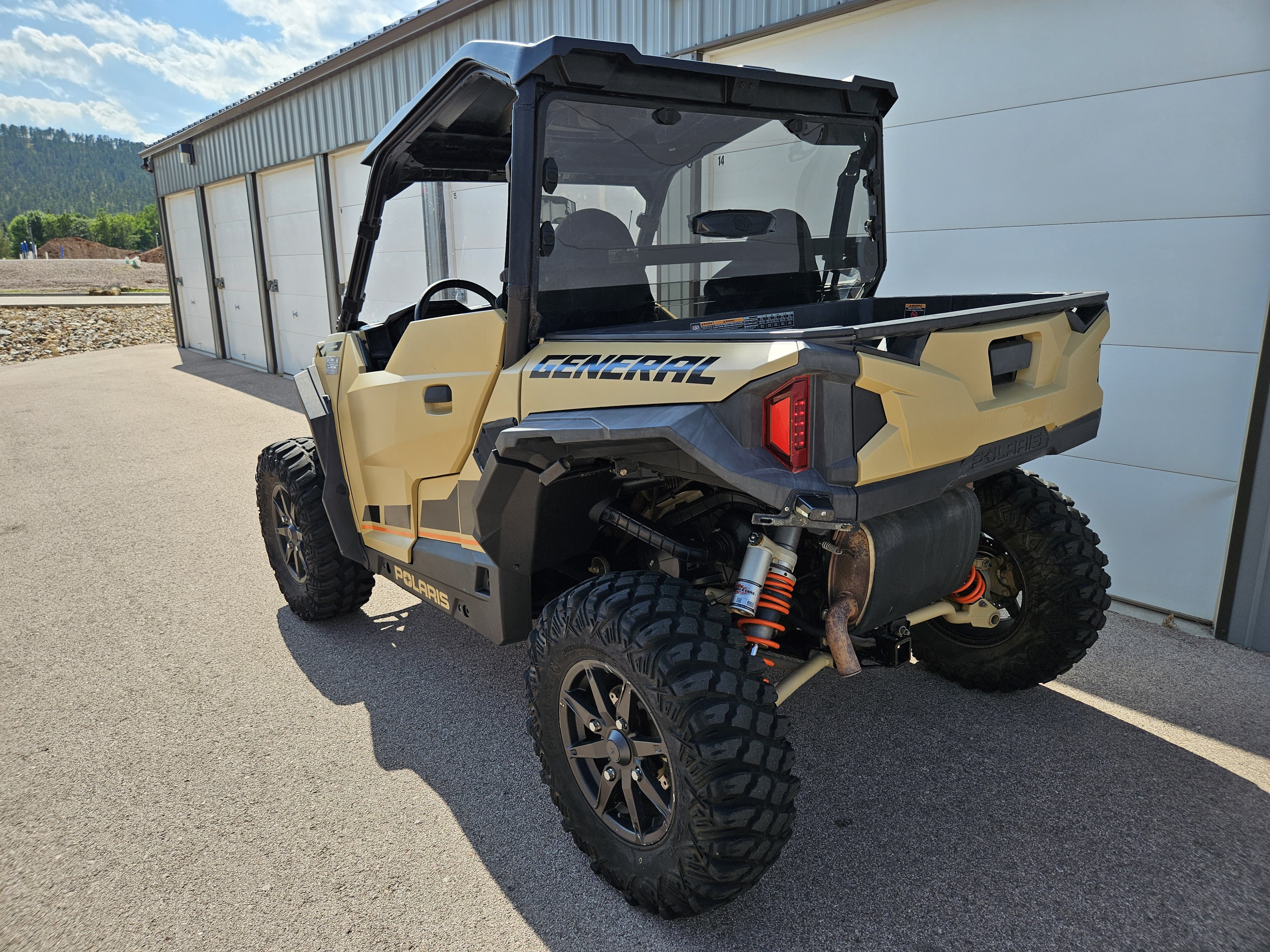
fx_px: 844
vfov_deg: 58.9
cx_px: 635
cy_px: 476
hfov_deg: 73.9
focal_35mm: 23
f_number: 1.8
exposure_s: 1/1376
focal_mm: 5.4
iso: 25
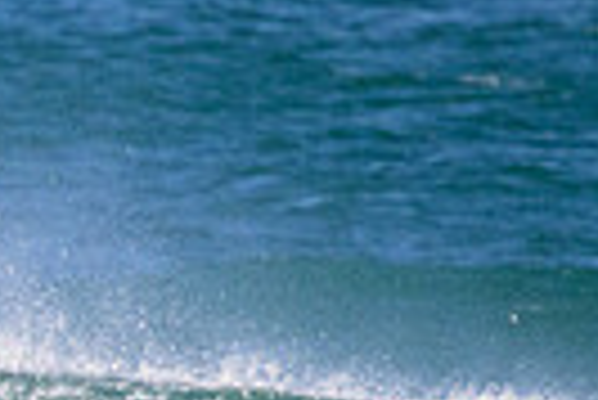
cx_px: -490
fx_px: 58085
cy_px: 712
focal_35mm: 3493
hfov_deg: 0.6
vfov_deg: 0.4
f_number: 11
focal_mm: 800
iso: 2500
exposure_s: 1/2000
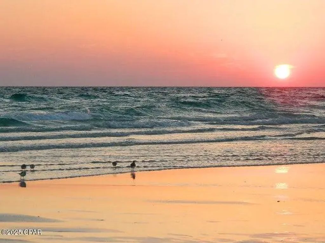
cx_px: 162
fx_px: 1408
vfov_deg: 9.9
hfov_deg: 13.2
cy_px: 122
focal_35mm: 150
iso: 80
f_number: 4.9
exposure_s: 1/100
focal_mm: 27
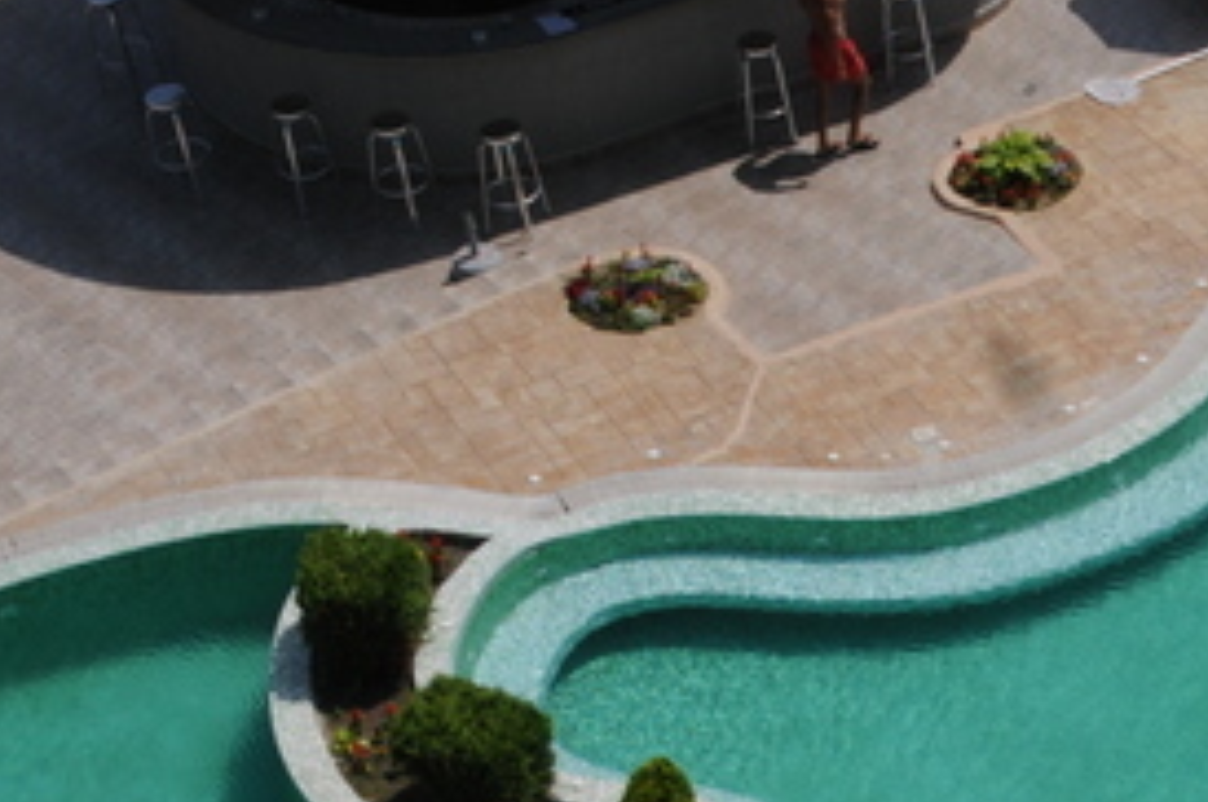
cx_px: 1190
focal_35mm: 105
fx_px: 3519
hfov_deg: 19.0
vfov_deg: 12.6
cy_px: 1047
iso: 320
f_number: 13
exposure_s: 1/640
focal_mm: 24
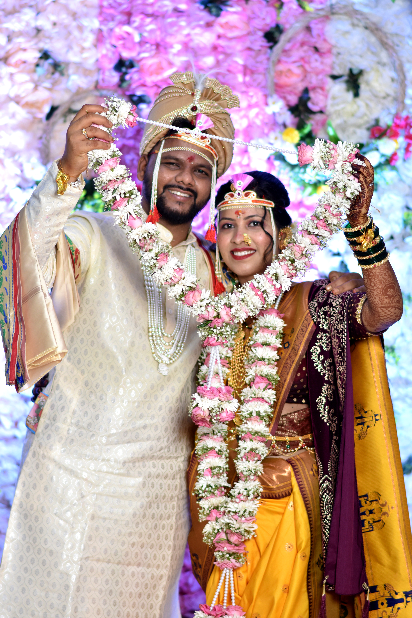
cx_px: 203
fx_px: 2223
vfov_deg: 15.8
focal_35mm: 130
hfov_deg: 10.6
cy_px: 307
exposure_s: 1/200
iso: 320
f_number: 2.2
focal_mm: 85
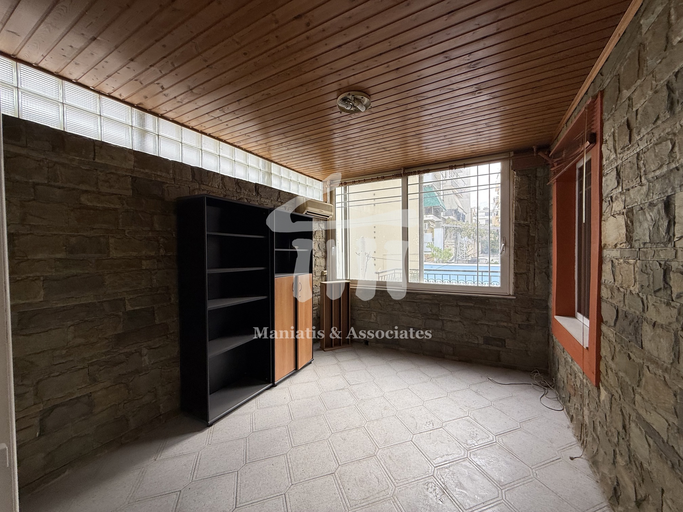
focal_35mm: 14
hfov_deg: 102.1
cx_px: 342
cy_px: 256
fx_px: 276
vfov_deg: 85.7
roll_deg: +0.6
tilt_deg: -1.6
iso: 50
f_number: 2.2
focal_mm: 2.22
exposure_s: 1/109
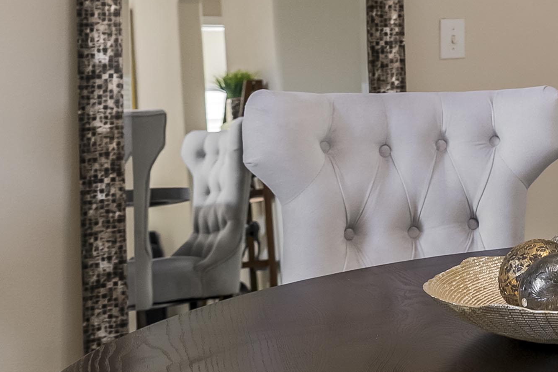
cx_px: 992
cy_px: 23
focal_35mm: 81
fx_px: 1256
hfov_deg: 19.2
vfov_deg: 16.6
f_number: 4
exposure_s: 1/6
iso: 200
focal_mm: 18
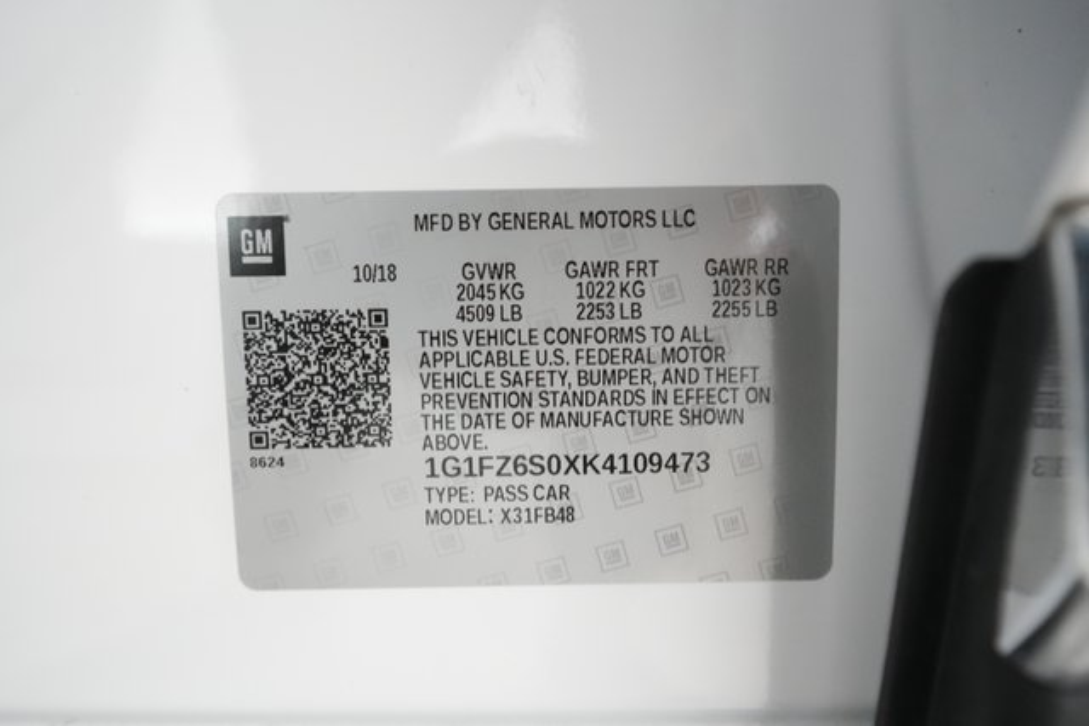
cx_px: 544
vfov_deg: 46.4
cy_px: 363
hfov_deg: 65.5
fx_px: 847
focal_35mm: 28
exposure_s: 1/100
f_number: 4.5
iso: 8000
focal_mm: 28
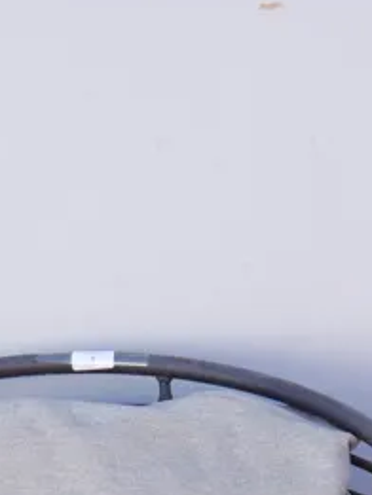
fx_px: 1575
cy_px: 918
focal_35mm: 110
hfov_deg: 13.5
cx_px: 160
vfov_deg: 15.2
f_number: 4.5
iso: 200
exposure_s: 1/160
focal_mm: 14
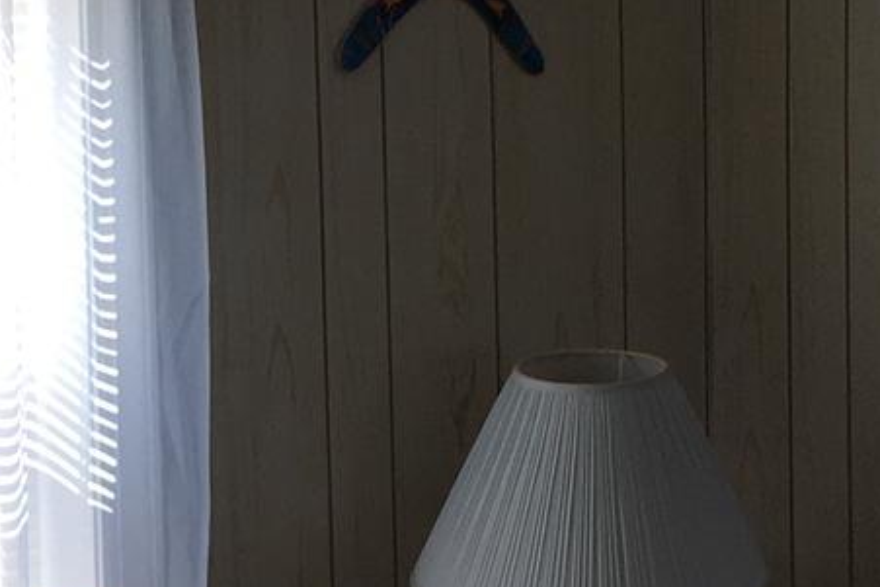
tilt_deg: -6.6
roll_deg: +2.0
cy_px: 546
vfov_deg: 10.0
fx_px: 3350
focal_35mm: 137
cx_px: 343
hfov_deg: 15.0
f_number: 2.2
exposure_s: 1/120
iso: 25
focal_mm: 4.15
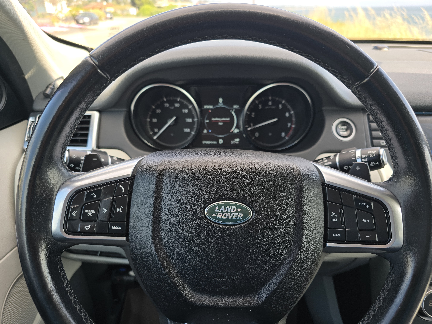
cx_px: 216
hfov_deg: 73.9
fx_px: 287
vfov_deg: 58.9
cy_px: 162
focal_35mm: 23
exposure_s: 1/180
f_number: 1.7
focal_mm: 6.3
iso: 25
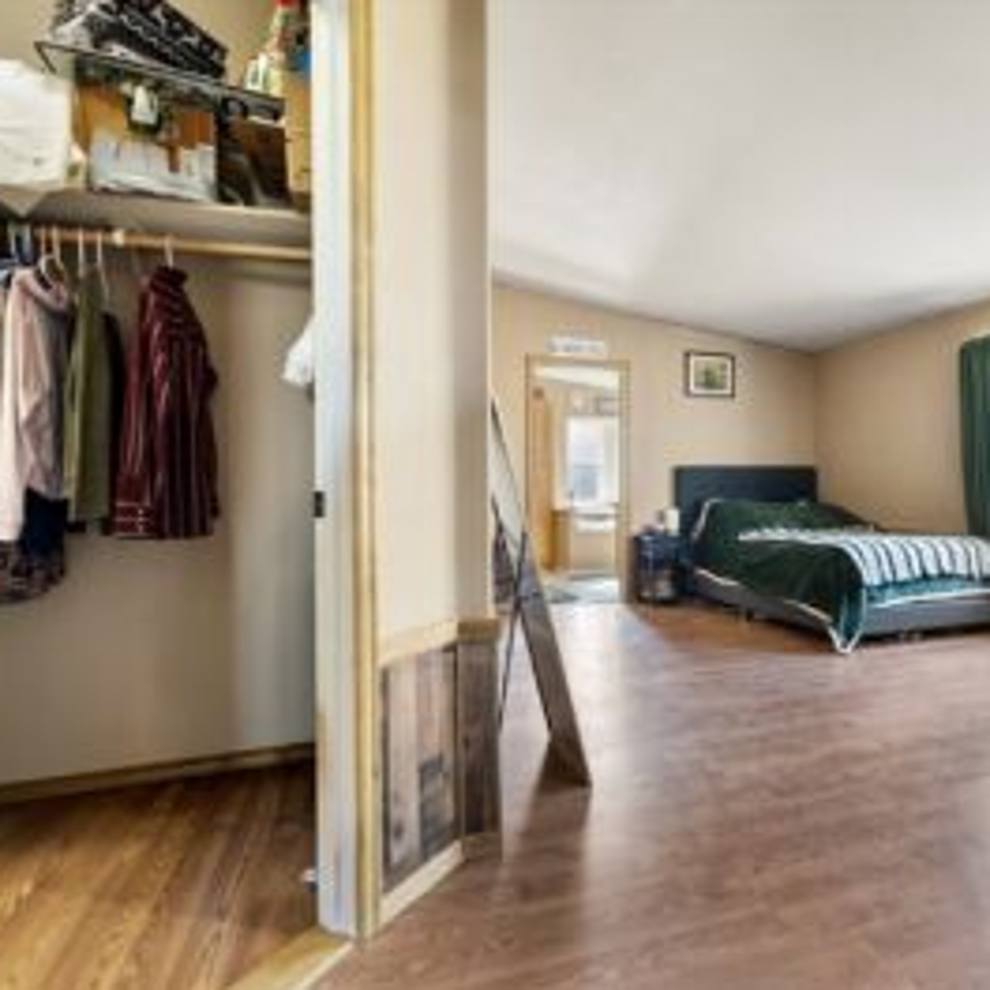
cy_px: 493
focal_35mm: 18
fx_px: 582
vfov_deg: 80.7
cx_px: 574
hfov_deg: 80.1
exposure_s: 1/6
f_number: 2.8
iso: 400
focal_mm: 14
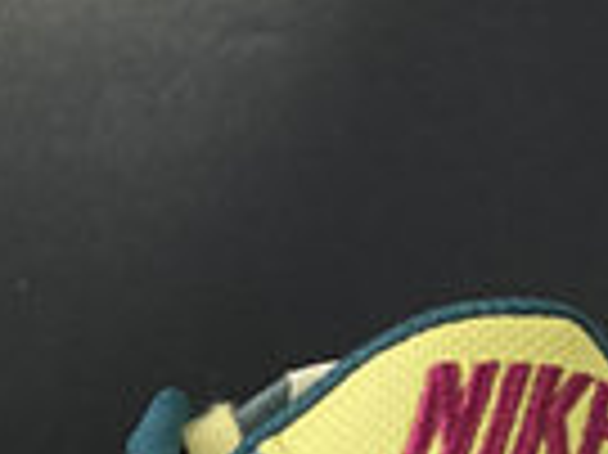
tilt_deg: +1.0
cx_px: -468
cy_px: 955
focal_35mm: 135
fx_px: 2369
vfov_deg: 10.0
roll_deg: +0.7
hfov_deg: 13.3
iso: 125
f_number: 1.8
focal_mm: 4.25
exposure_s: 1/60
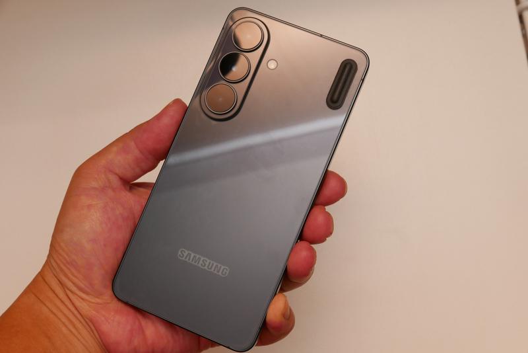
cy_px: 176
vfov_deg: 24.2
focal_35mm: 56
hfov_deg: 35.6
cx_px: 264
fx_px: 822
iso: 800
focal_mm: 25.4
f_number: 7.1
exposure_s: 1/50
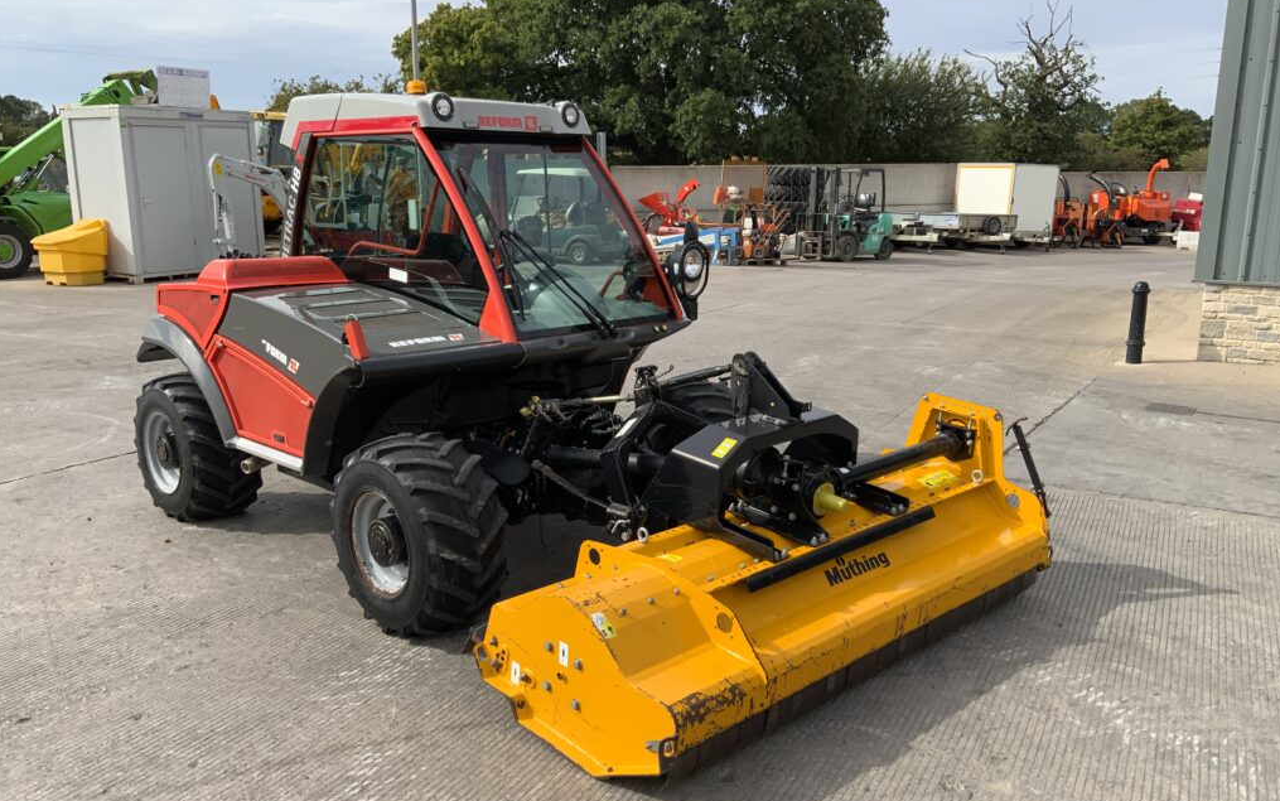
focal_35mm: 31
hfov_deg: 61.2
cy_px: 436
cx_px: 642
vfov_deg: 40.6
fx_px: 1082
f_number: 1.8
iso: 16
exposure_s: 1/1377
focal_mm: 3
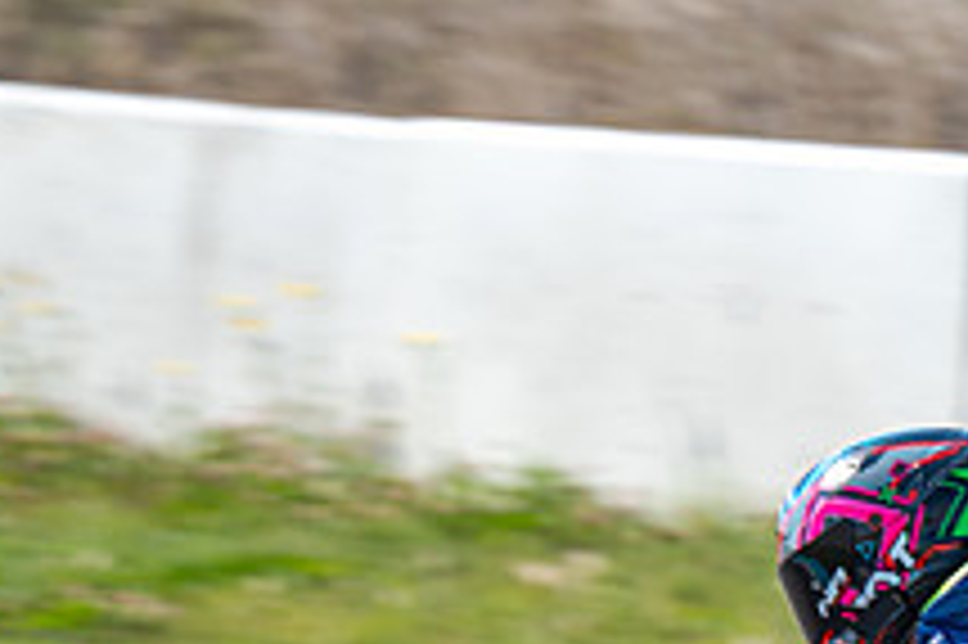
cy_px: 759
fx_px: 43499
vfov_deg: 0.8
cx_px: 1166
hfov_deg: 1.3
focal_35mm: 1619
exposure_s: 1/250
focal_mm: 600
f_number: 11
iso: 200
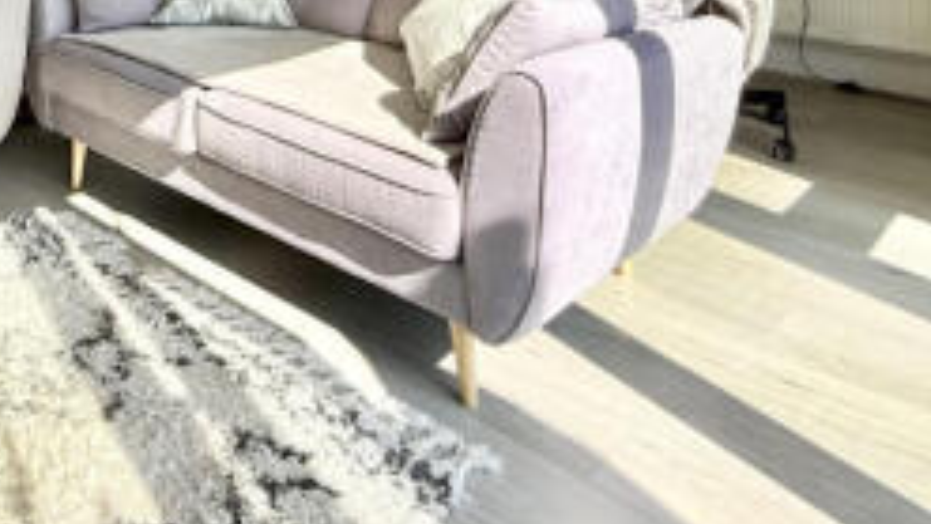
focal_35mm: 36
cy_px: -175
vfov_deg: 27.0
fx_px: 889
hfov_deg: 49.6
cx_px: 104
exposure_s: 1/631
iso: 64
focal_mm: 2.22
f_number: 2.2
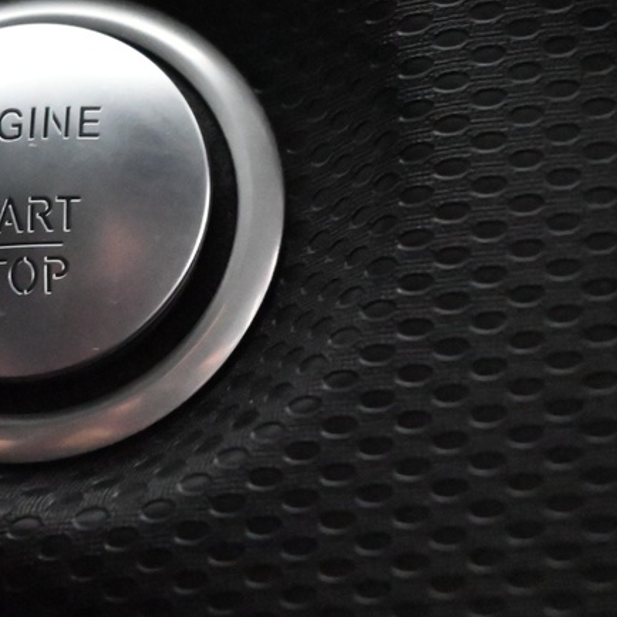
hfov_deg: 13.4
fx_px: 2622
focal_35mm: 130
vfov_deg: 13.4
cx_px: 300
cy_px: 114
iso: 14400
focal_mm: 41
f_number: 5.6
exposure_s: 1/60
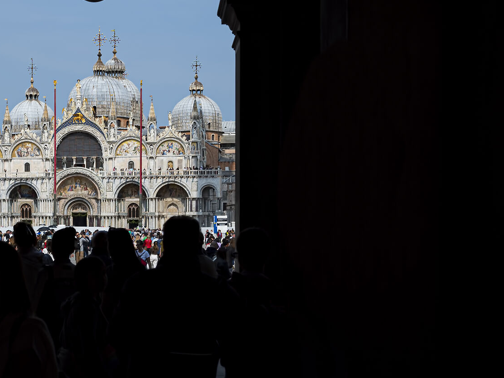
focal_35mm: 62
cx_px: 48
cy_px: 43
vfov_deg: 23.1
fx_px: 903
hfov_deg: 29.8
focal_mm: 30
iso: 100
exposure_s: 1/1600
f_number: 4
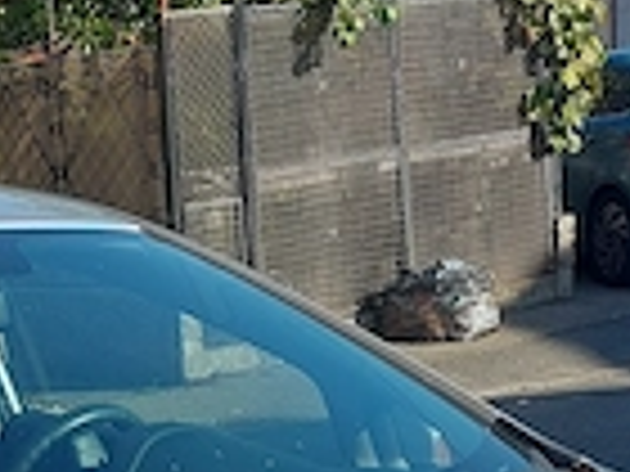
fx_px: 1875
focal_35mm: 103
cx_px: 140
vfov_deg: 13.1
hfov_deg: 18.9
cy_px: 814
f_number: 1.8
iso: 32
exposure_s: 1/848
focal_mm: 5.23
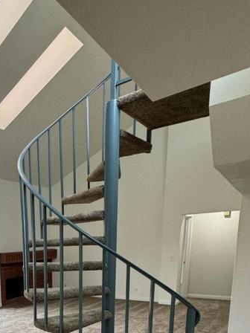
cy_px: 303
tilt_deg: -10.9
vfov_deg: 50.1
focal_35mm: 32
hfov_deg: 38.7
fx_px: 308
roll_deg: +2.4
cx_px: -5
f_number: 2.2
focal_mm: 2.22
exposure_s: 1/120
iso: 200
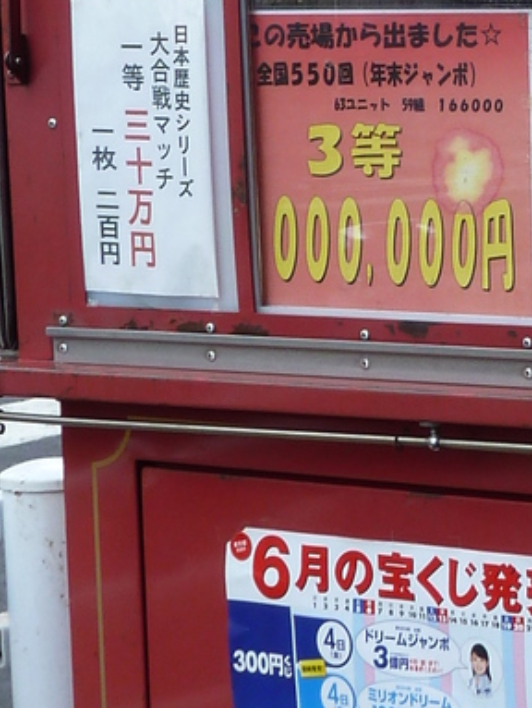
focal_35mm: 217
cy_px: 39
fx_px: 4439
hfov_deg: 6.7
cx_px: 850
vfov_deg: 9.1
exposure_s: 1/100
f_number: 3.8
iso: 80
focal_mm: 8.5
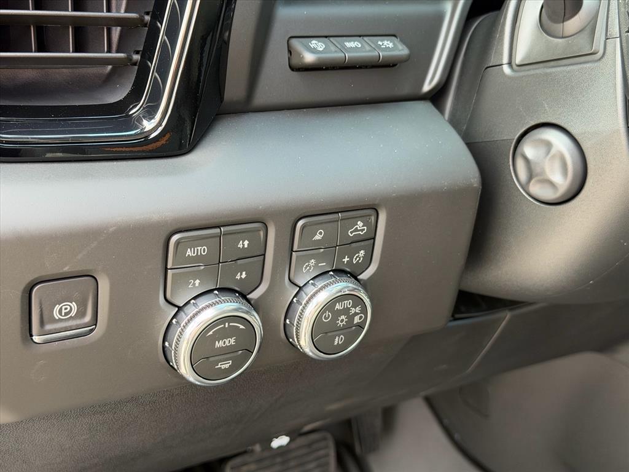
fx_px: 872
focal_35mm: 48
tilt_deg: -24.5
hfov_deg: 39.7
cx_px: 314
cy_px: 236
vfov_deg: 30.3
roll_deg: -7.7
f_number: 1.78
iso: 80
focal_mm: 6.76
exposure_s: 1/121
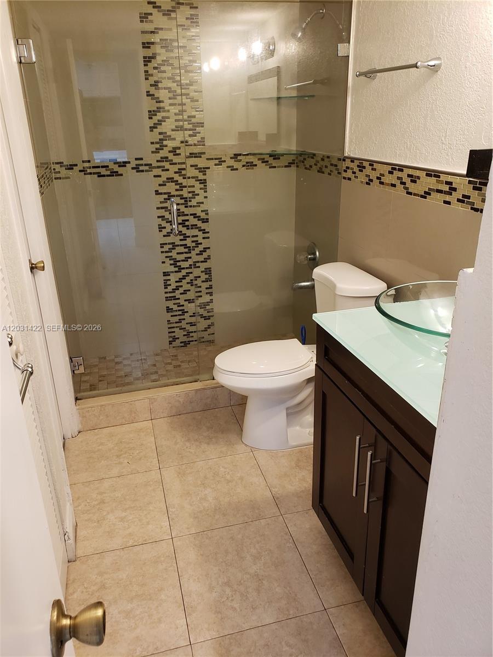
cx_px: 246
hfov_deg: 53.1
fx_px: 494
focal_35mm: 26
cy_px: 328
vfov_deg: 67.3
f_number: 2.4
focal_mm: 4.3
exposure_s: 1/40
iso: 250
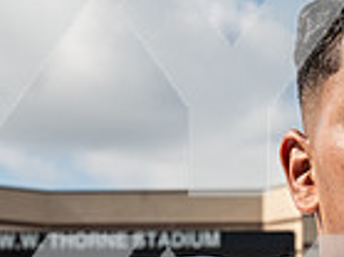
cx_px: 342
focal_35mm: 193
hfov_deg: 10.2
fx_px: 1916
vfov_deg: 7.6
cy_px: 367
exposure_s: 1/250
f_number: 8
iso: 125
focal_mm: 48
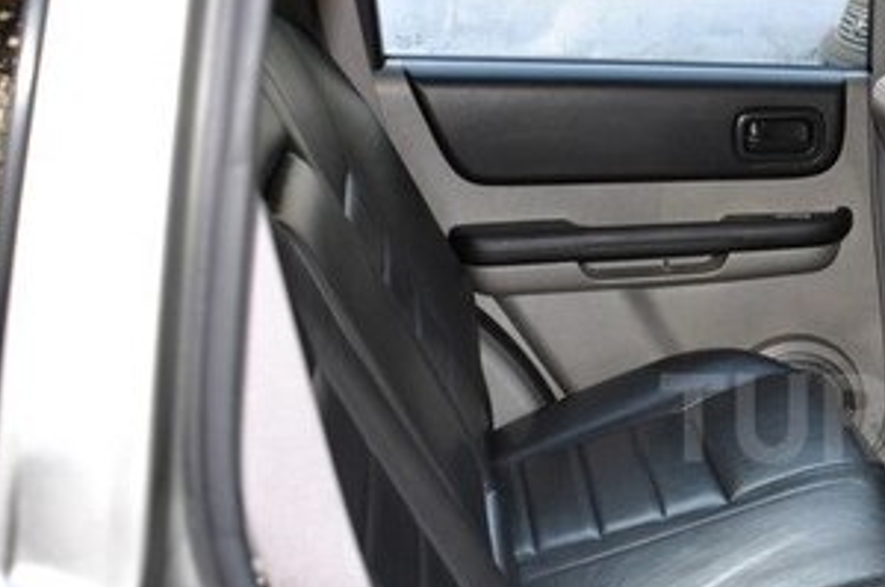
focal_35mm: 132
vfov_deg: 10.3
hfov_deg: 15.2
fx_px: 3240
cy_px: 419
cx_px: 962
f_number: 4.5
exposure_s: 1/60
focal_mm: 40
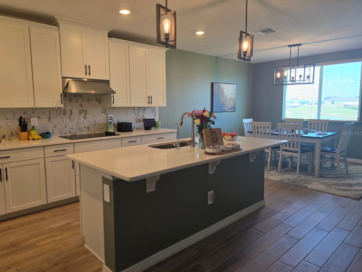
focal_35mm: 24
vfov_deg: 56.8
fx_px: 251
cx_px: 175
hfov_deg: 71.6
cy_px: 133
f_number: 1.7
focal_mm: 6.3
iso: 80
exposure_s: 1/120
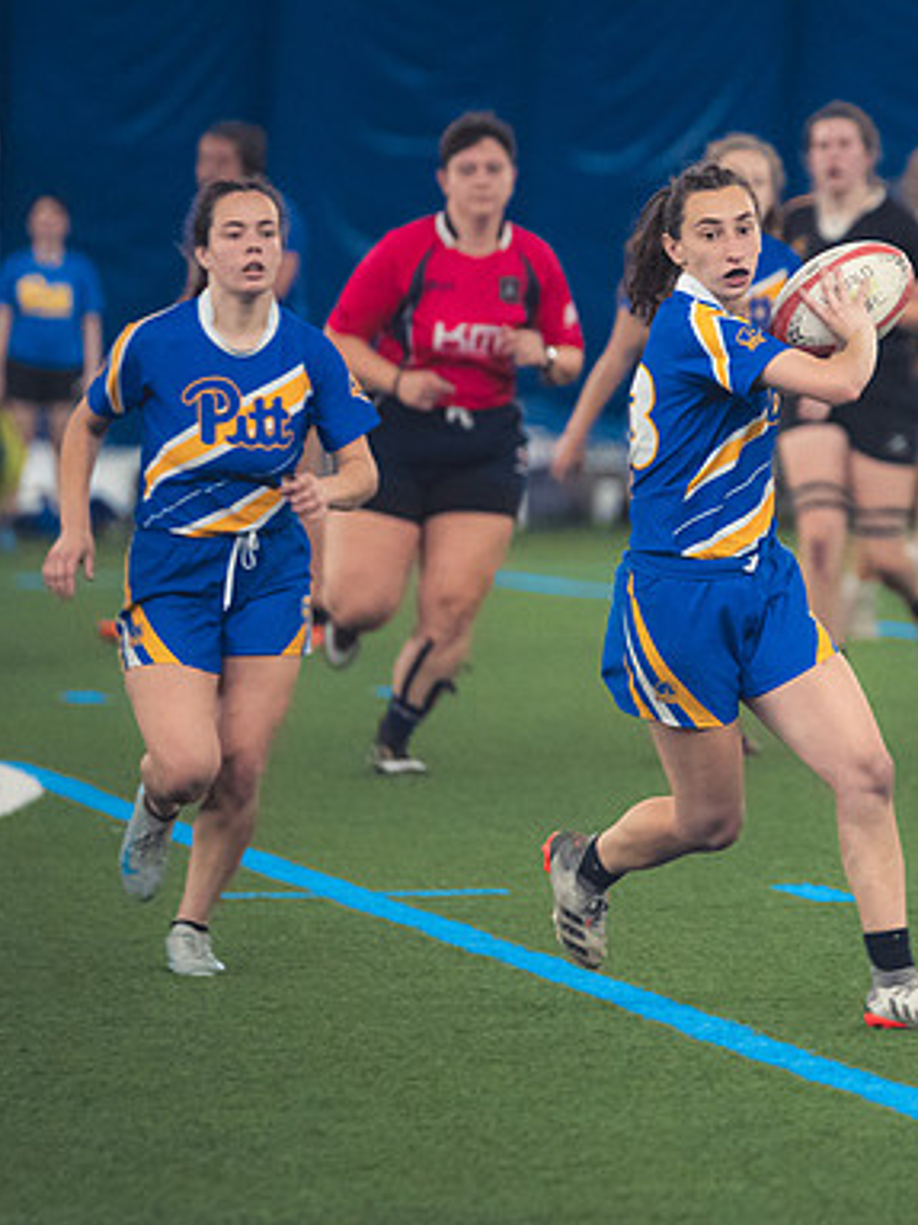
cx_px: 867
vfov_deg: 4.9
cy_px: 614
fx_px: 14258
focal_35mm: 403
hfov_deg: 3.7
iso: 4000
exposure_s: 1/320
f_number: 2.8
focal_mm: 185
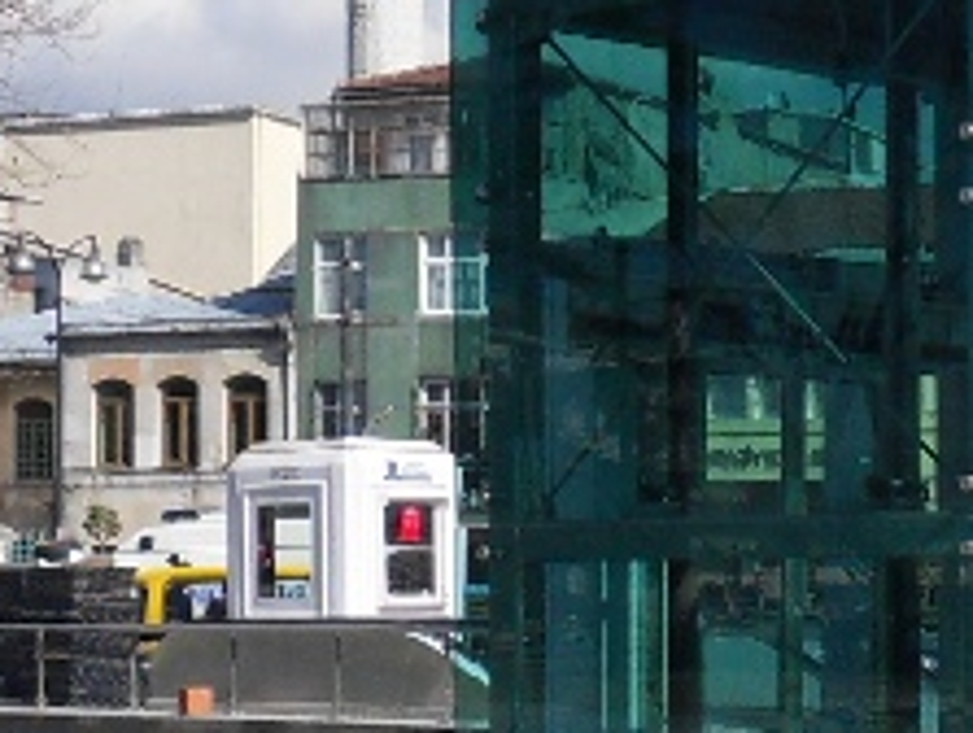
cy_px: 541
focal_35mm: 110
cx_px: 790
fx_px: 3097
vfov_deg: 13.5
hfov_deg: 17.7
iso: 80
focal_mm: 4.2
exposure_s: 1/350
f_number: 7.5
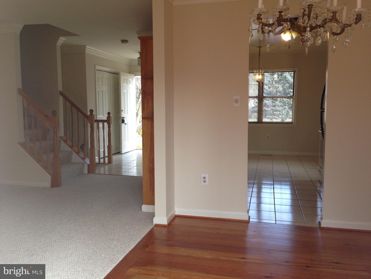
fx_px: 354
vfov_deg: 42.9
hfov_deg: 55.4
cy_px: 140
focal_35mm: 33
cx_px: 186
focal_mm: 4.12
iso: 64
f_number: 2.4
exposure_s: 1/120
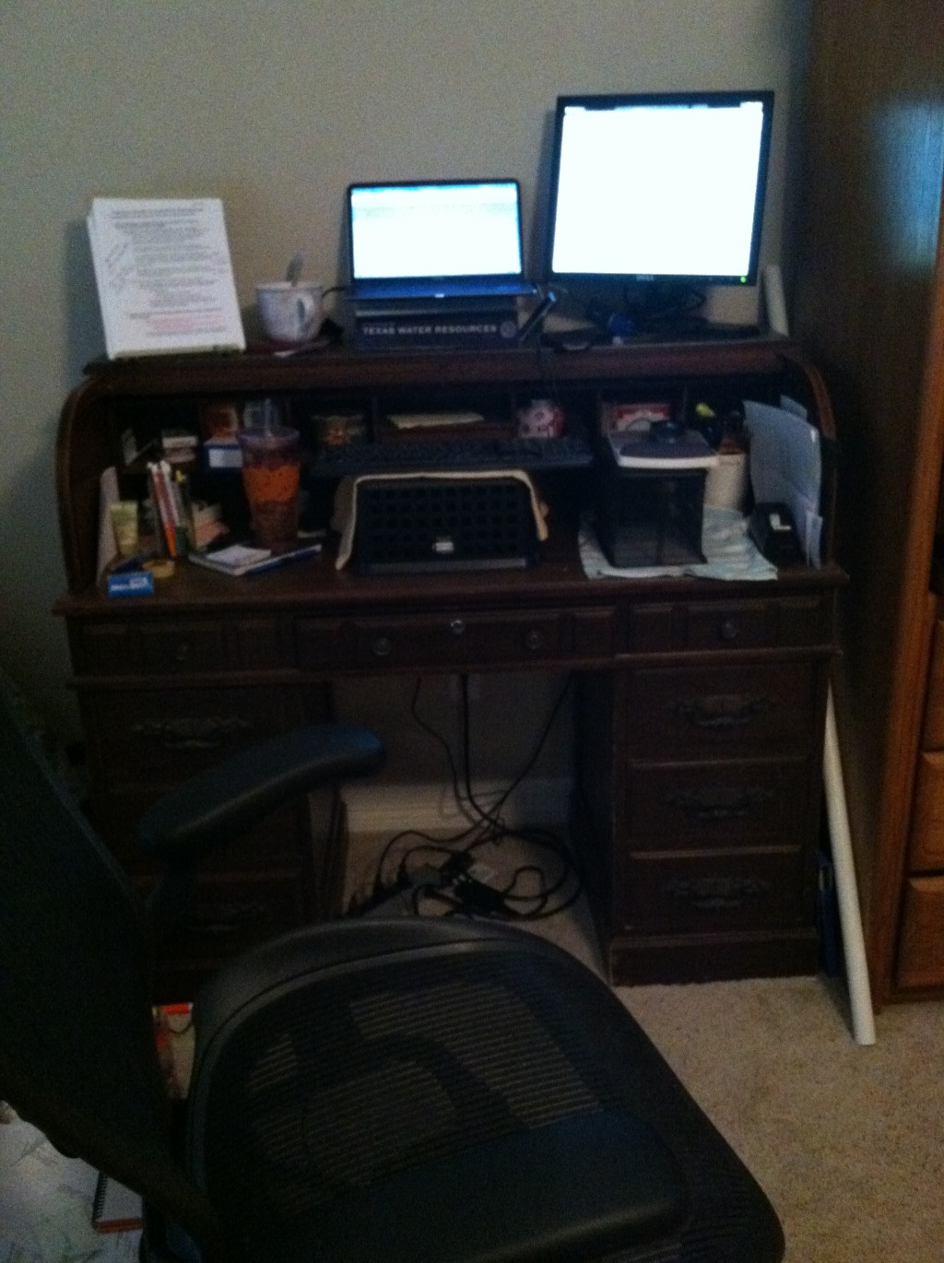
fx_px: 1275
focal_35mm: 35
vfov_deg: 52.7
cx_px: 472
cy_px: 632
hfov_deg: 40.6
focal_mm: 3.85
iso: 1000
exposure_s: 1/15
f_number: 2.8
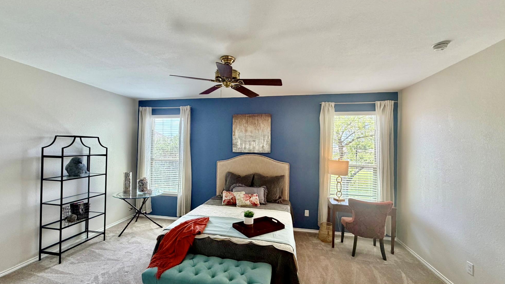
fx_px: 214
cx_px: 243
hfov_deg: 99.3
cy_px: 146
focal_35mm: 16
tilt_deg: +1.6
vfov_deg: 67.1
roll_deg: -0.8
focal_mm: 2.22
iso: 160
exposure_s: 1/120
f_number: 2.2
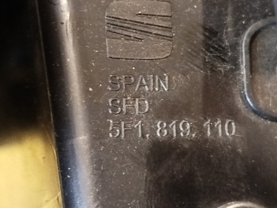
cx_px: 116
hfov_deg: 21.5
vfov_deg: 16.3
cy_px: 102
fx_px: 729
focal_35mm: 91
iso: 640
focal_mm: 5.31
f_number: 1.7
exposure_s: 1/17
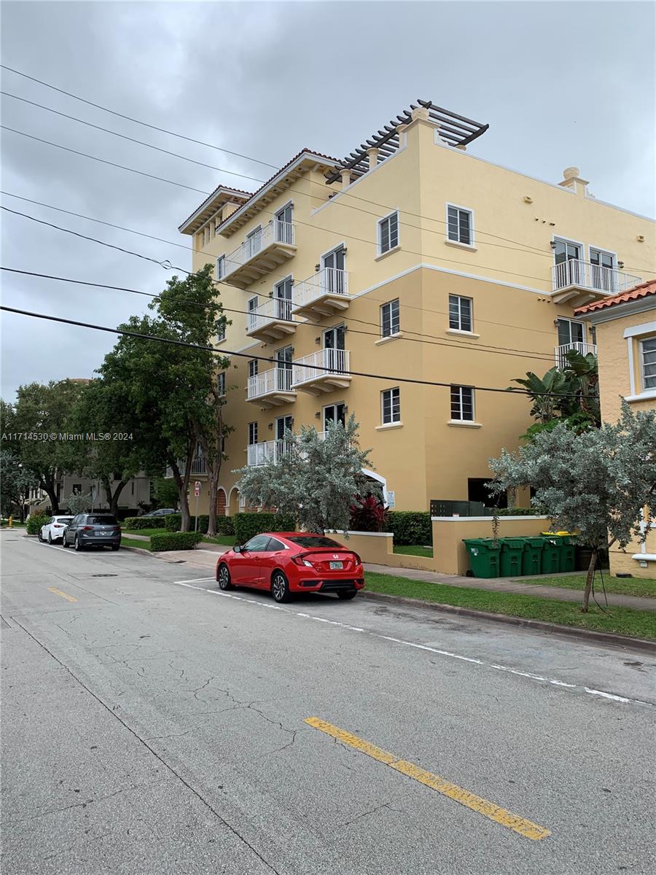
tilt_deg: +7.4
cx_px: 328
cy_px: 438
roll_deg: +0.3
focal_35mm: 26
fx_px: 657
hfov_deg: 53.1
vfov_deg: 67.3
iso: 25
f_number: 1.8
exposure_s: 1/683
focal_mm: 4.25
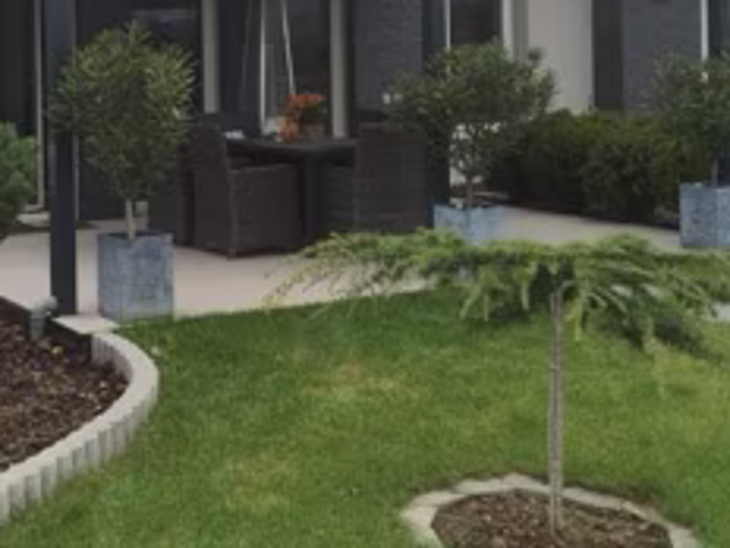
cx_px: 176
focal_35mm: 60
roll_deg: +1.5
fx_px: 1265
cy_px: 57
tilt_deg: -2.7
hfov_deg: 31.6
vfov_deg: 23.8
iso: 32
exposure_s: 1/120
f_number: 2.2
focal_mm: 4.15
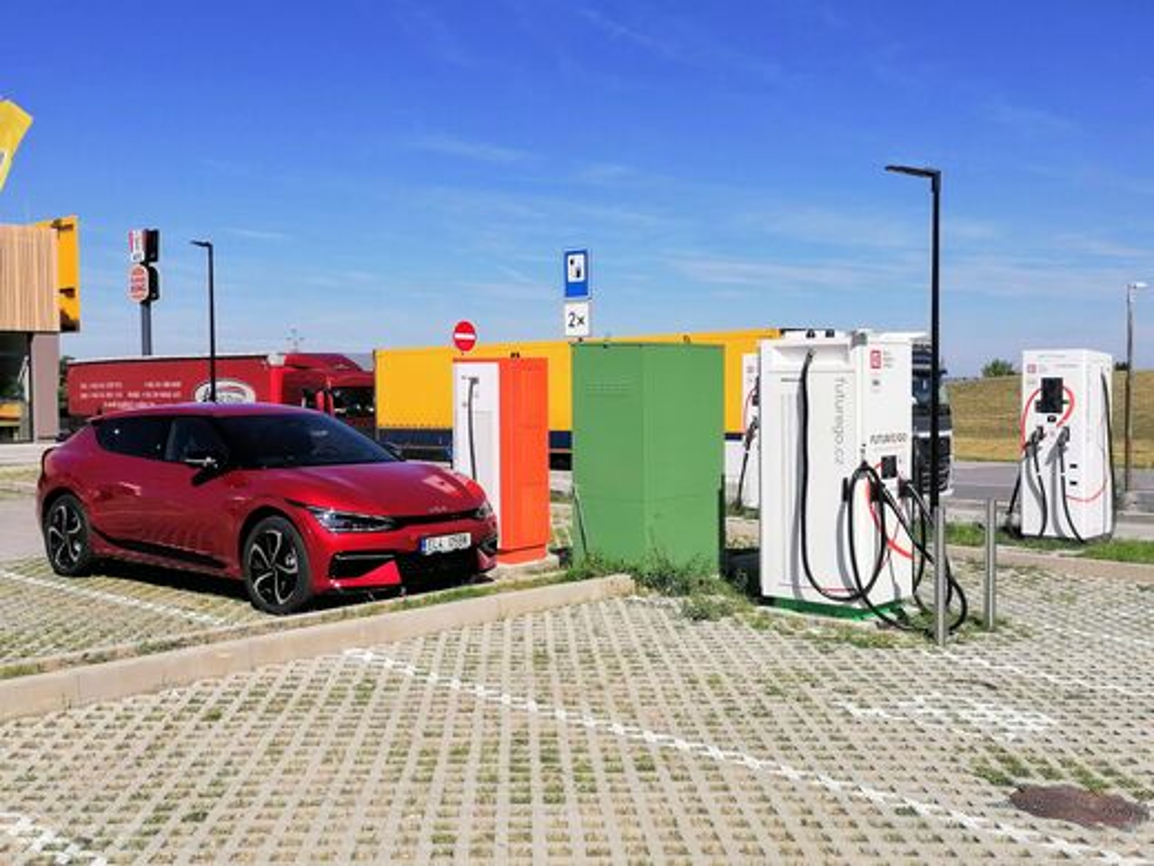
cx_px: 577
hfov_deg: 50.1
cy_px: 433
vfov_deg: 38.7
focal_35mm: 37
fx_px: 1233
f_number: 1.8
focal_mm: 5.3
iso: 50
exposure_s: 1/2994
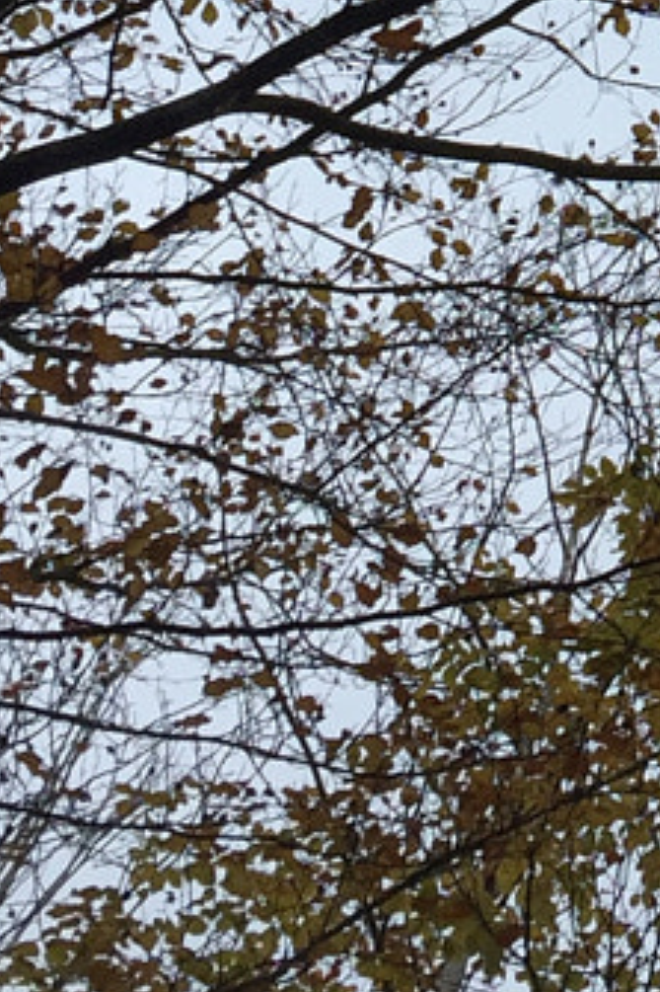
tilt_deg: +74.9
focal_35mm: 144
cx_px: 1261
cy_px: -560
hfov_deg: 9.0
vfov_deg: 13.3
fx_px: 3964
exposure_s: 1/824
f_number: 2.2
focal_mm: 4.15
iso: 32
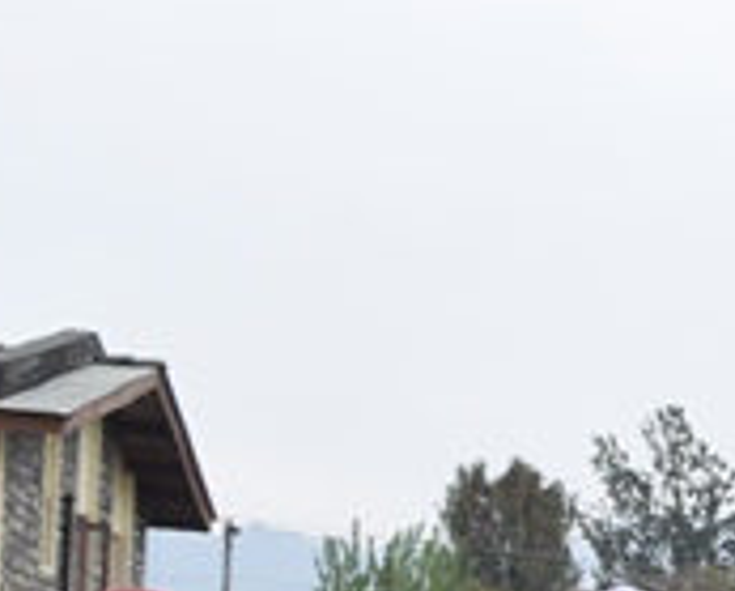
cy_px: 984
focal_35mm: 117
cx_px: 1500
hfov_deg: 13.8
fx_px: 2549
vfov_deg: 12.3
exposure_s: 1/250
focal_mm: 18
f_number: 8
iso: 250
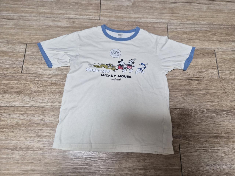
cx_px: 118
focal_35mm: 23
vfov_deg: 58.9
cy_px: 88
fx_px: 156
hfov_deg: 73.9
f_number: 1.8
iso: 200
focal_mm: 5.4
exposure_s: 1/120
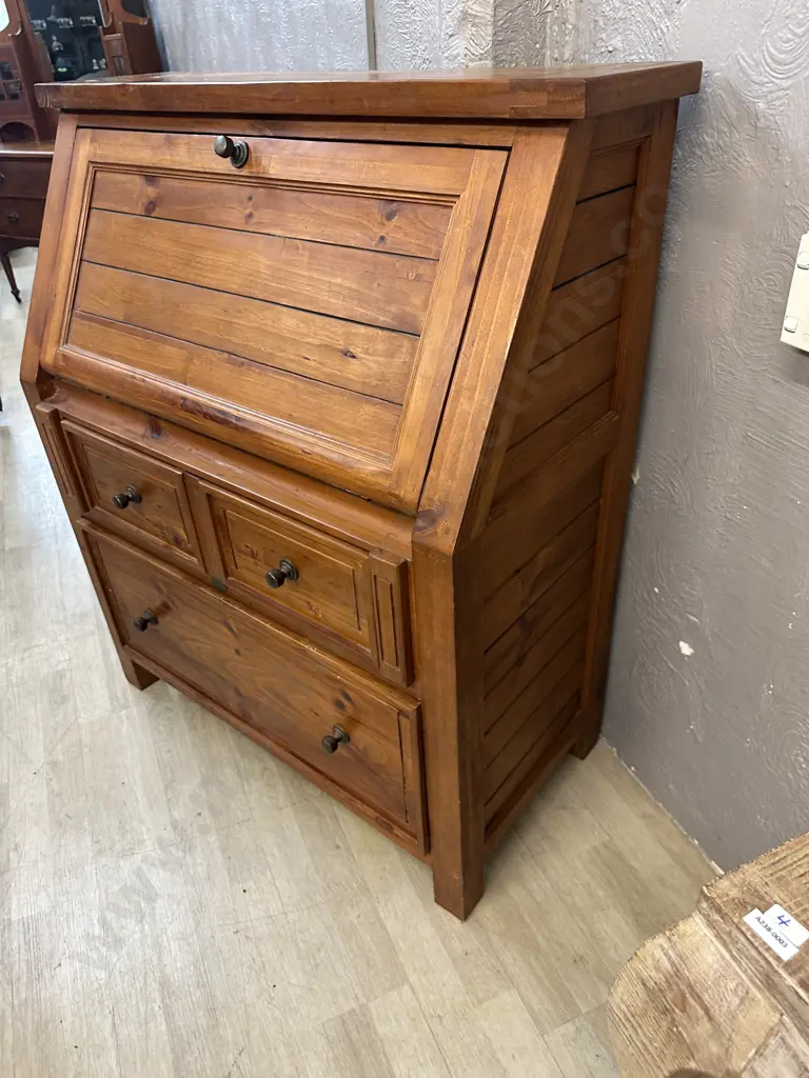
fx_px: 748
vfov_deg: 71.6
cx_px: 404
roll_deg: +2.8
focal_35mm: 24
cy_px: 539
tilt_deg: -32.9
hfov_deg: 56.8
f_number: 1.78
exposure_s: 1/50
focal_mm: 6.86
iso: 200
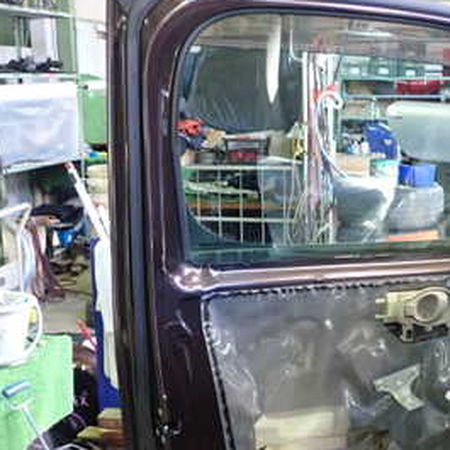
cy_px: 318
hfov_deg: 28.3
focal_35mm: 60
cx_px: 314
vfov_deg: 28.3
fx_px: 882
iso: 640
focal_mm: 5.4
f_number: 2.3
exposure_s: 1/30
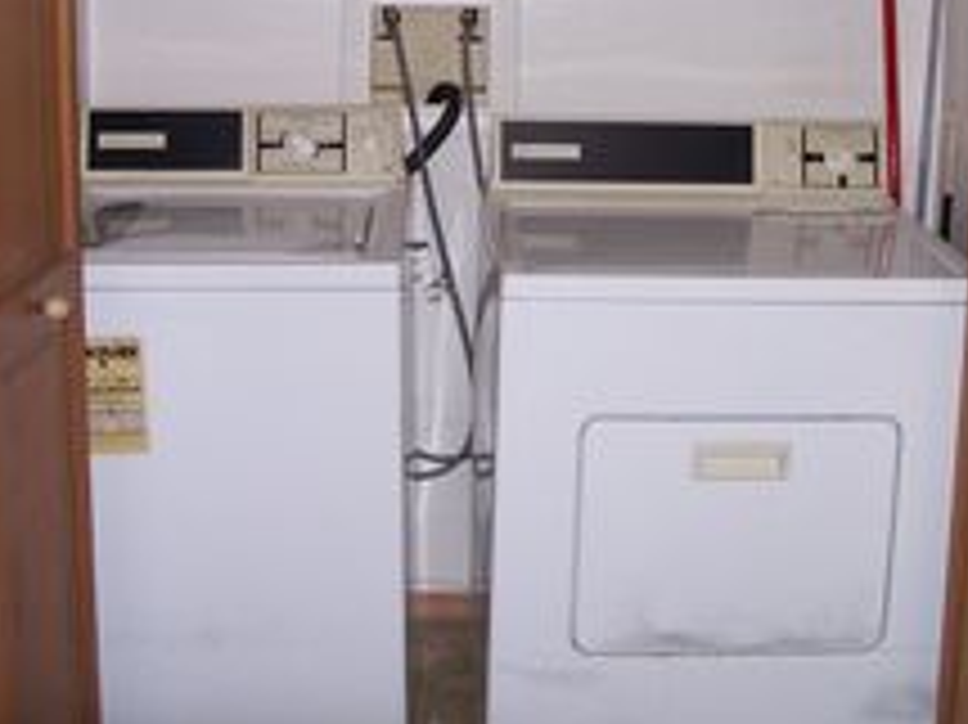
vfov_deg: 24.0
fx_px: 1677
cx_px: 500
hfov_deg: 32.2
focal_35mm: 60
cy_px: 144
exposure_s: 1/60
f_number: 2.8
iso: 80
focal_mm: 6
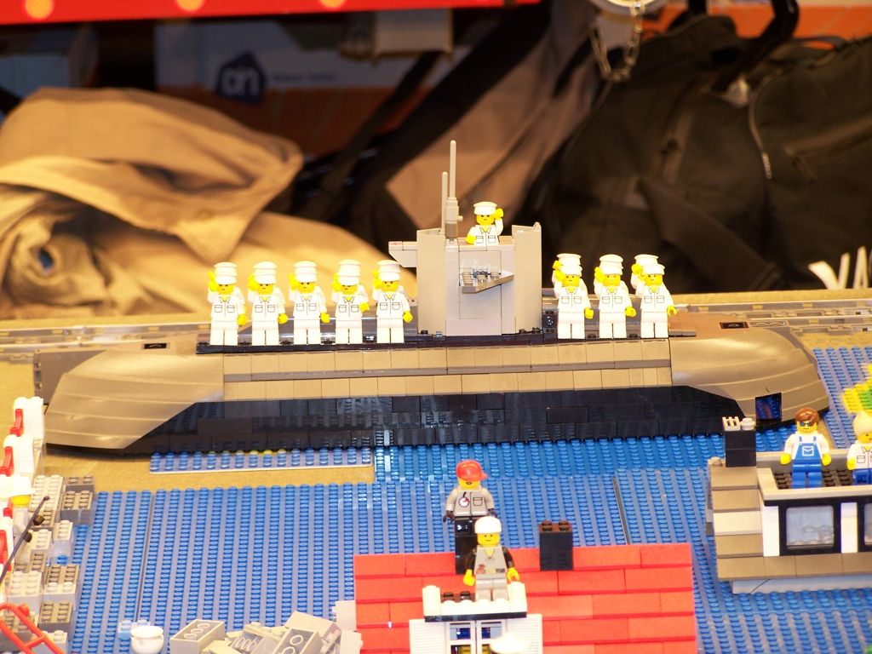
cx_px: 436
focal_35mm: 169
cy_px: 327
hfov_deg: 11.7
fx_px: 4257
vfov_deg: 8.8
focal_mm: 28
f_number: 3.2
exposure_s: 1/2
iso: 80
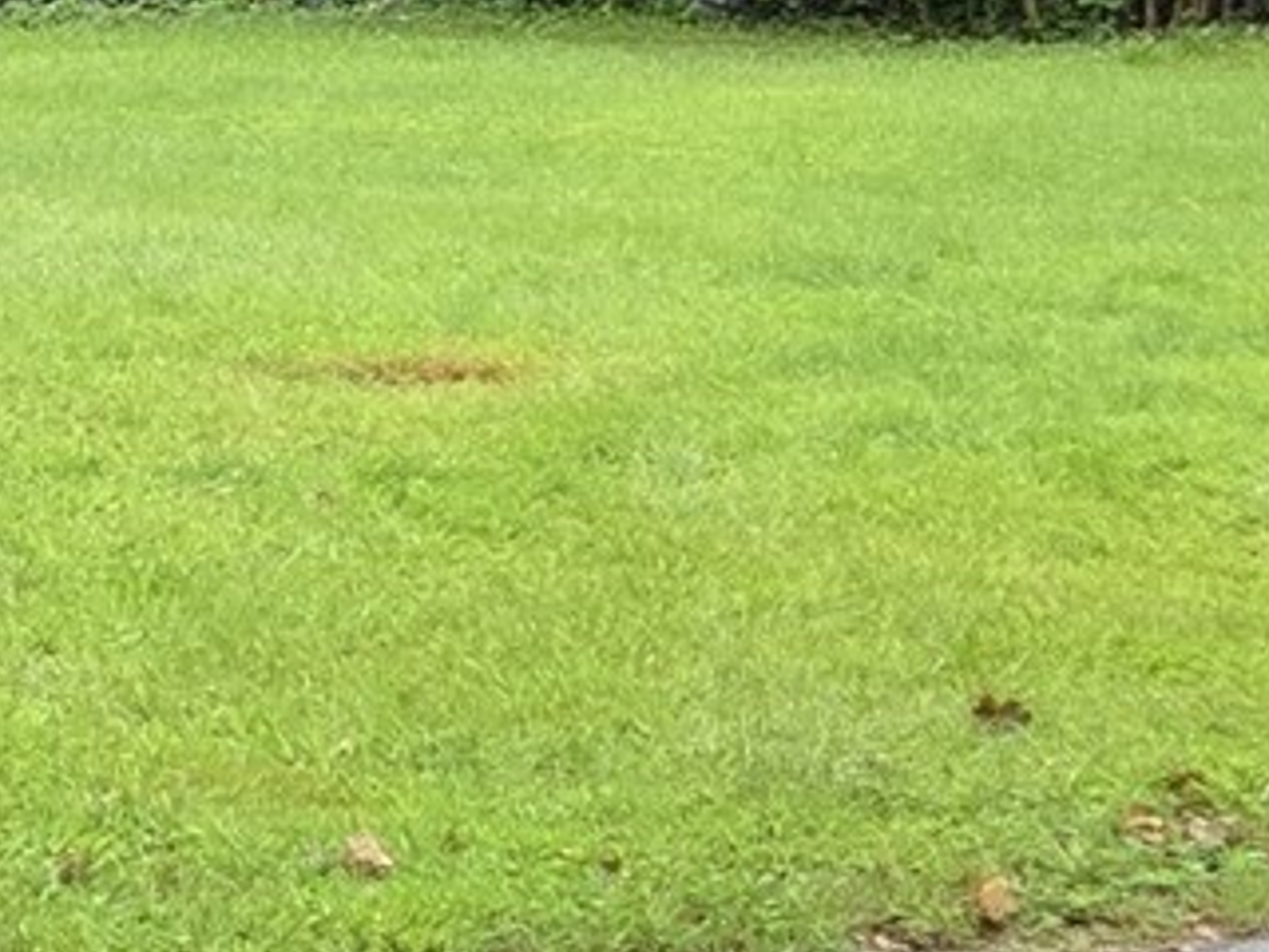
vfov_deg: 10.1
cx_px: -976
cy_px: 452
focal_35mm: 147
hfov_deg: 12.4
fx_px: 5389
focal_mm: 5.4
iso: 100
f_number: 1.8
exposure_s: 1/180
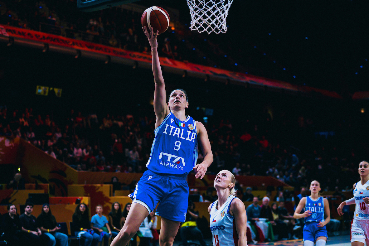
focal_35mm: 71
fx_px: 728
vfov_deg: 19.2
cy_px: 123
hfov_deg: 28.5
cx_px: 182
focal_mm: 70
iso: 2000
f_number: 2.8
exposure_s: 1/1600
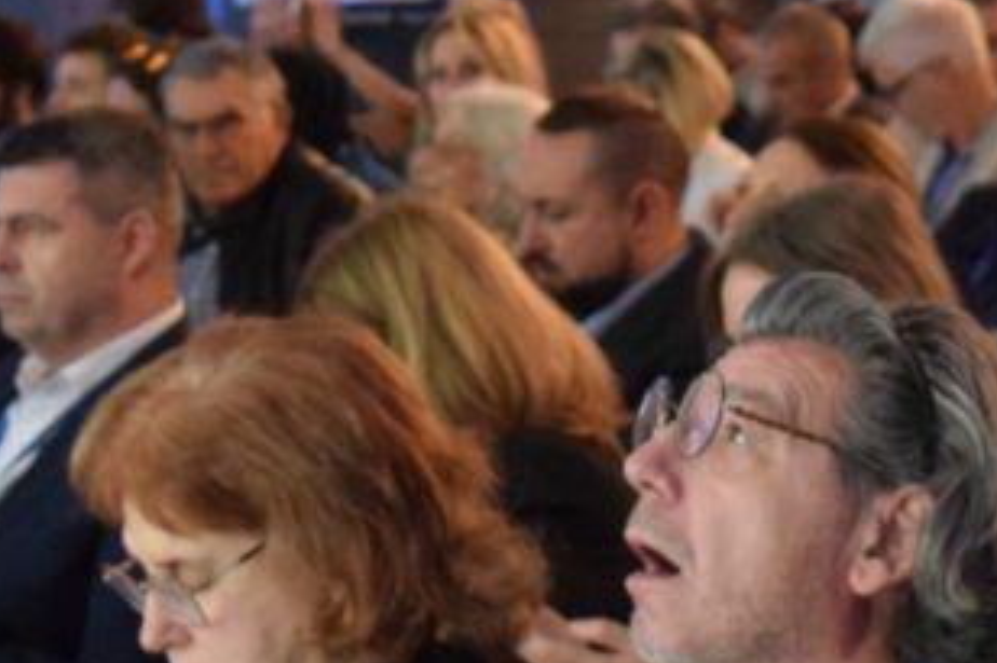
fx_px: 7602
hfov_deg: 7.5
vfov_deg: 5.0
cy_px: 23
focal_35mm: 275
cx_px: 757
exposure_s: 1/60
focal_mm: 55
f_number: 5.6
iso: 4500
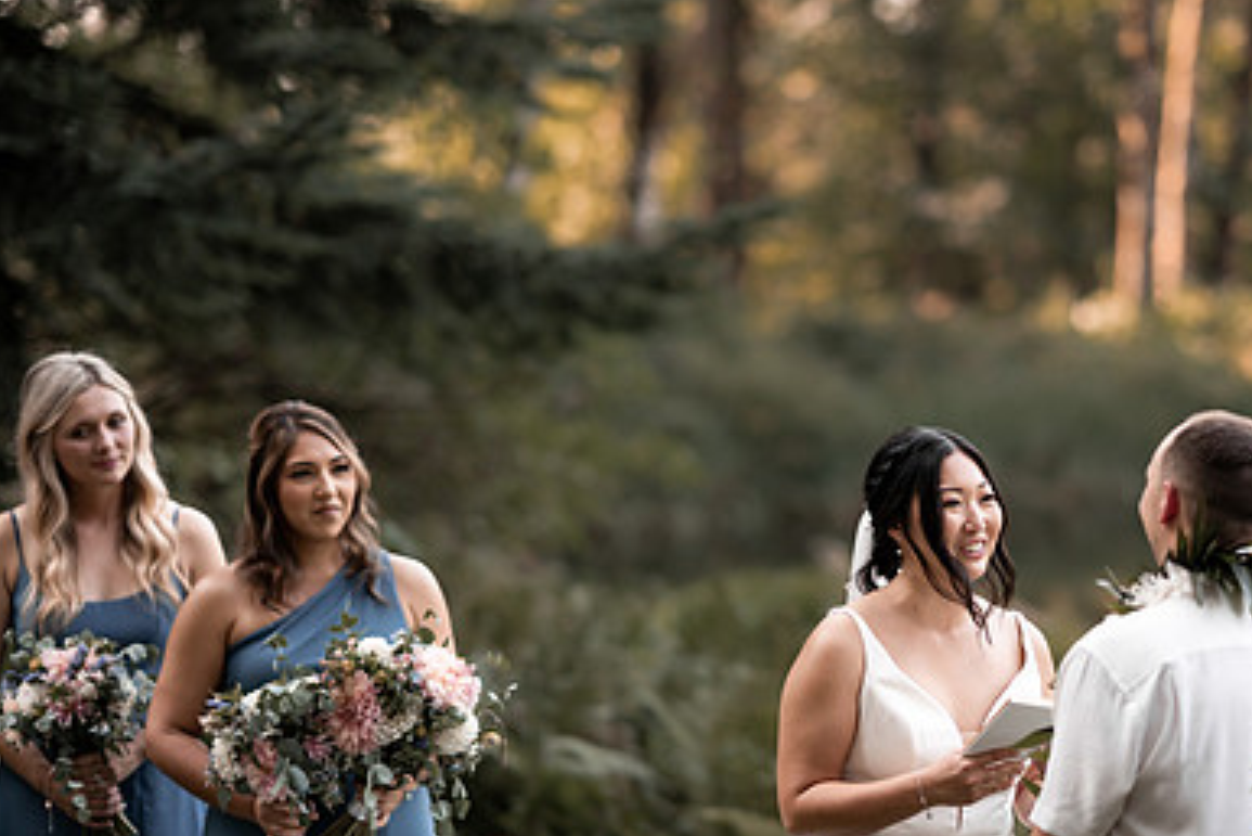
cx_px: 865
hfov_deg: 16.0
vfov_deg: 10.7
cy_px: 493
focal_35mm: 128
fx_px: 4453
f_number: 1.4
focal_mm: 85
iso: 100
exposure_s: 1/1250
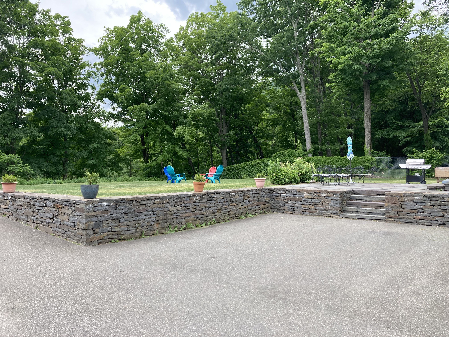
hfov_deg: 63.4
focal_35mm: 28
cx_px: 224
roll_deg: +0.1
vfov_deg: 49.7
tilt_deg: +2.3
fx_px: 363
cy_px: 168
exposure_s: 1/445
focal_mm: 3.99
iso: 20
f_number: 1.8
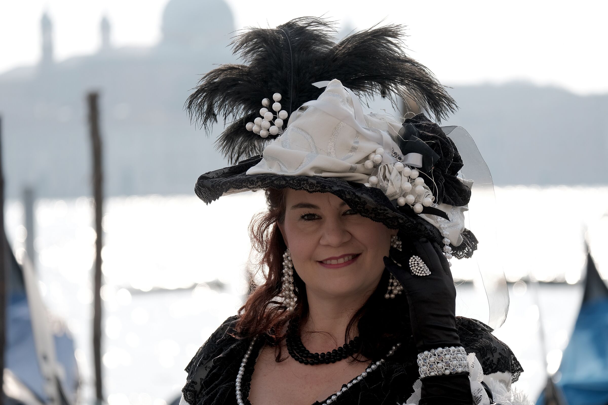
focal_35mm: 165
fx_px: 2786
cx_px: 304
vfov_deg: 8.3
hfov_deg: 12.5
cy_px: 202
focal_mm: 110.3
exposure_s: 1/1500
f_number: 4.2
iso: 200
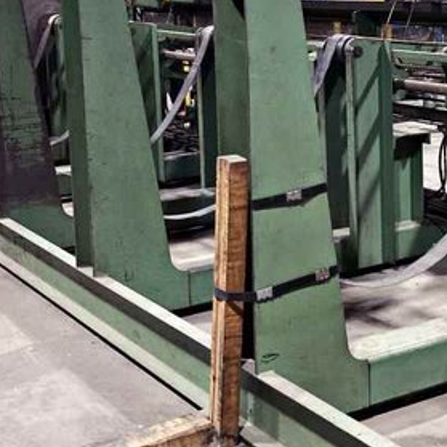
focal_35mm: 71
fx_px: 1037
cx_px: 354
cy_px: 119
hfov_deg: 24.0
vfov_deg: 24.1
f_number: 1.8
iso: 320
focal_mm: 3.99
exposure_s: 1/60
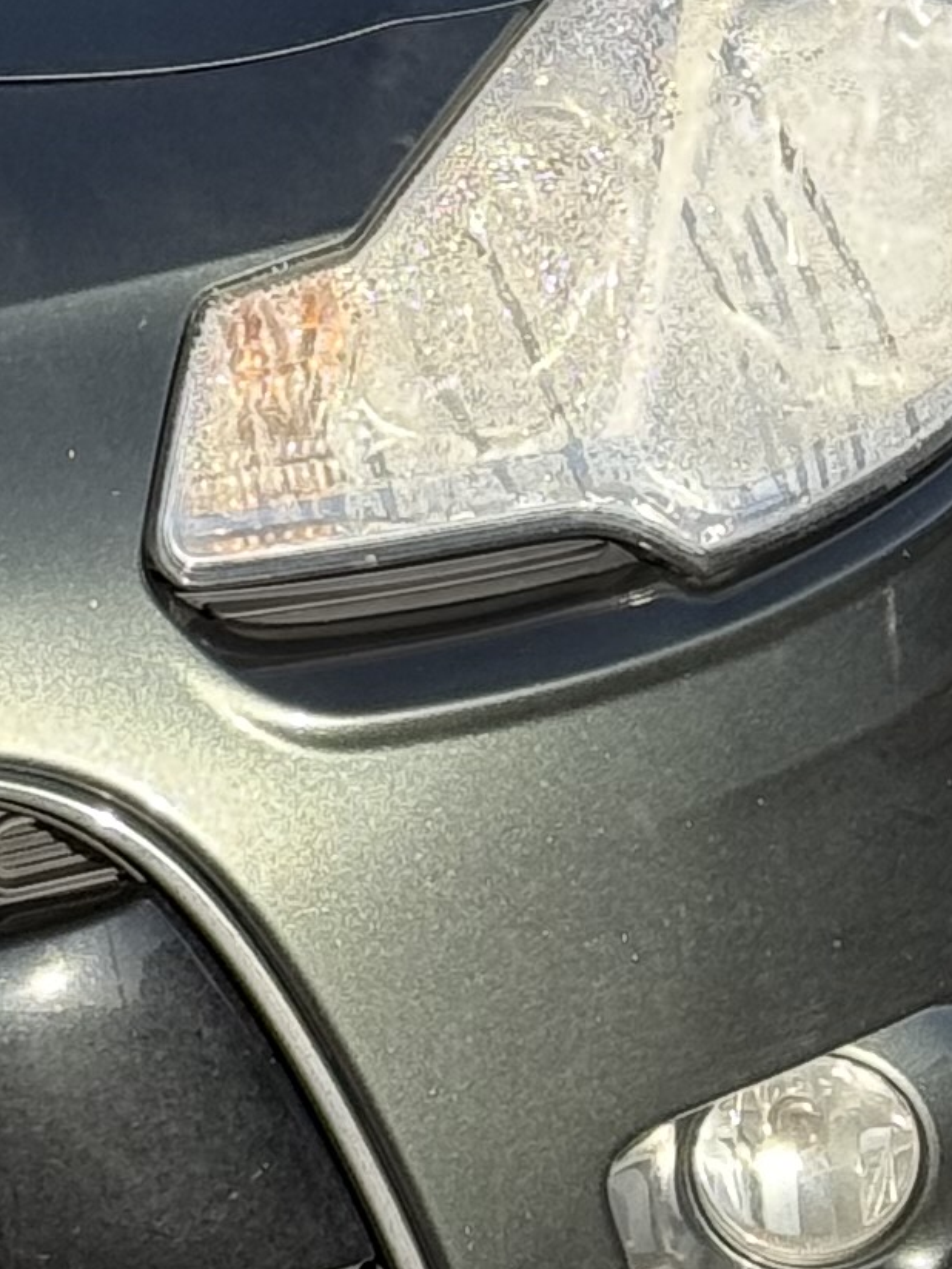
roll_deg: +1.0
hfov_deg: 6.2
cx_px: -832
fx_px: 8617
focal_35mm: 235
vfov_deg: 8.2
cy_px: -647
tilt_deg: -9.1
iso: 64
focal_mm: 6.76
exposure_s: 1/2088
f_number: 1.78
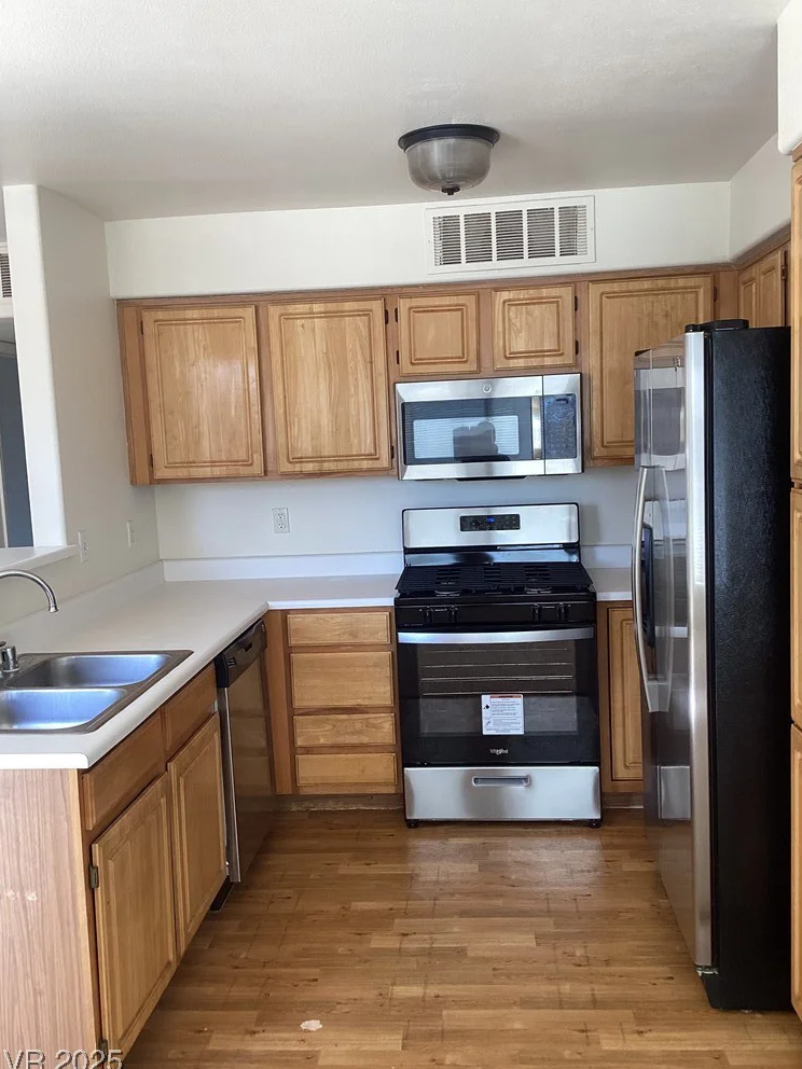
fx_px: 989
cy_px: 541
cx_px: 391
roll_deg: +1.5
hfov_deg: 44.2
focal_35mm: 32
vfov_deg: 56.8
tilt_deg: -6.7
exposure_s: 1/120
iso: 100
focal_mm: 3.3
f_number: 2.4
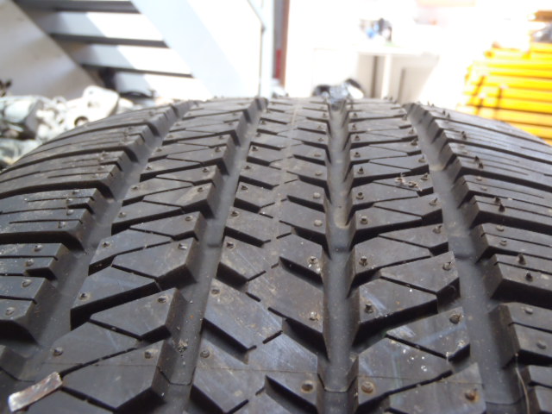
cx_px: 276
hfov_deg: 50.1
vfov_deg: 38.7
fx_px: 590
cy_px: 207
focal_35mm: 37
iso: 200
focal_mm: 6.64
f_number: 4.7
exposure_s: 1/25
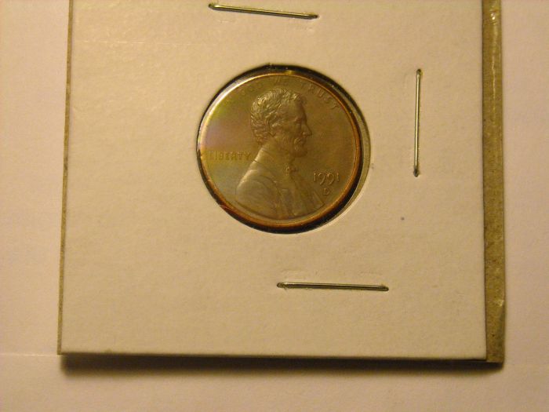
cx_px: 274
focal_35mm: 105
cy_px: 206
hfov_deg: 18.7
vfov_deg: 14.1
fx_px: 1665
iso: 496
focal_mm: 17.1
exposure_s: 1/250
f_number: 4.7
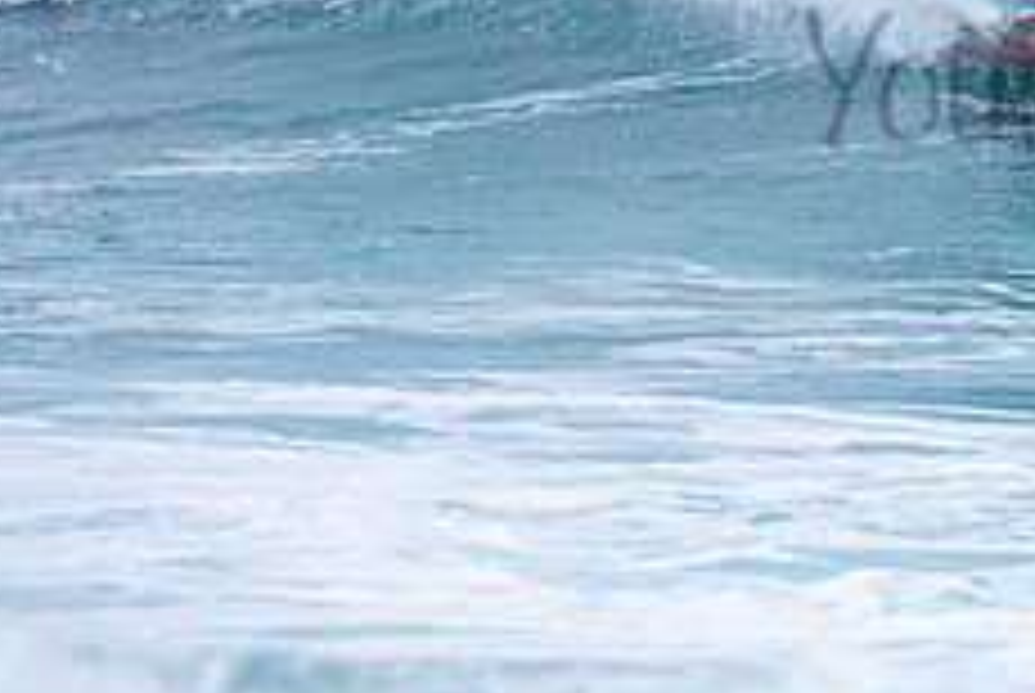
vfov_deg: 0.7
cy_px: 38
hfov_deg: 1.1
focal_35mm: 1889
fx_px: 54377
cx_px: 1269
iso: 560
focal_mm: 500
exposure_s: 1/2500
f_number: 5.6
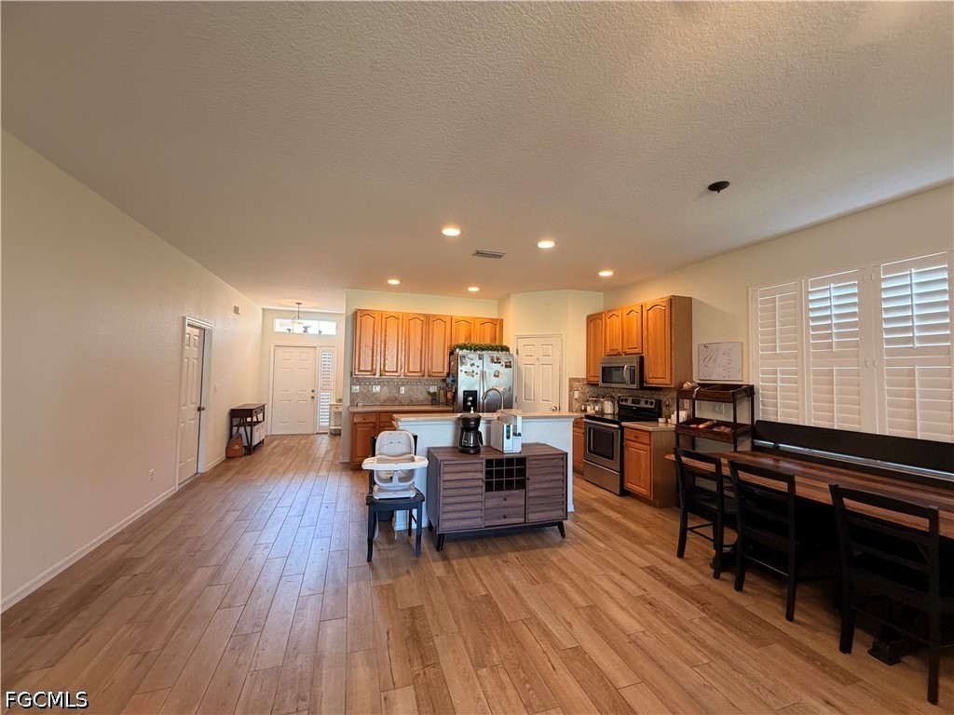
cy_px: 358
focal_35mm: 14
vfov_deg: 85.7
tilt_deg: +1.9
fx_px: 386
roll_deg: -1.0
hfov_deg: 102.1
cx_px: 477
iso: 320
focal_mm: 2.22
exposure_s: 1/60
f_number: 2.2
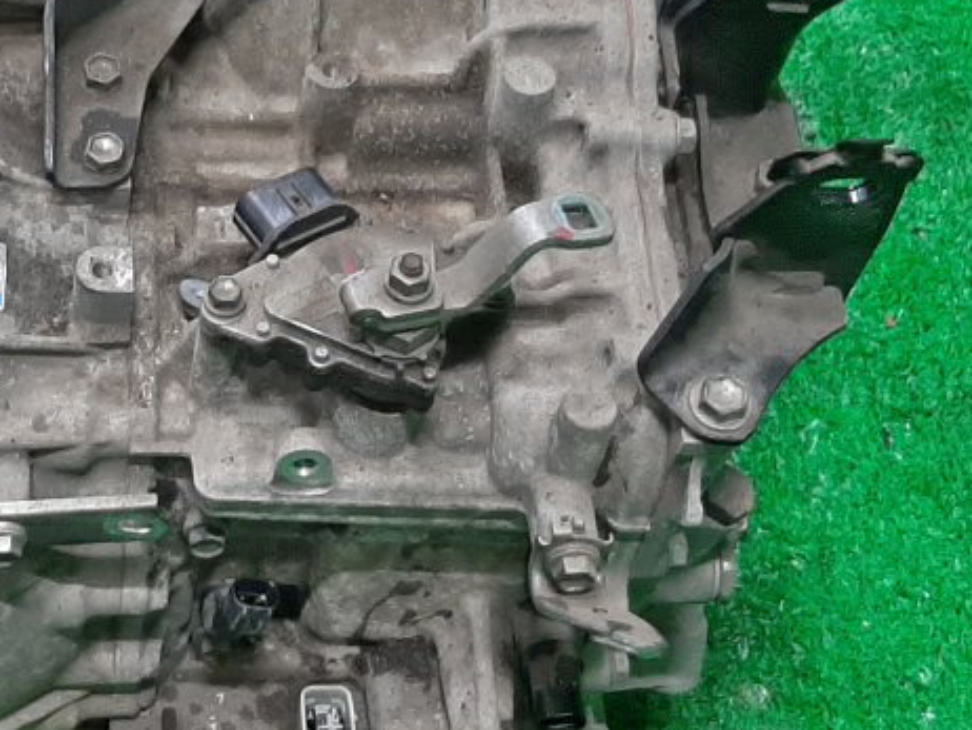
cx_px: 170
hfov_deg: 23.7
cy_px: 400
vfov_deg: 18.2
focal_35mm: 81
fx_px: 2276
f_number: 1.7
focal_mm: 3.93
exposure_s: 1/50
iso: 136
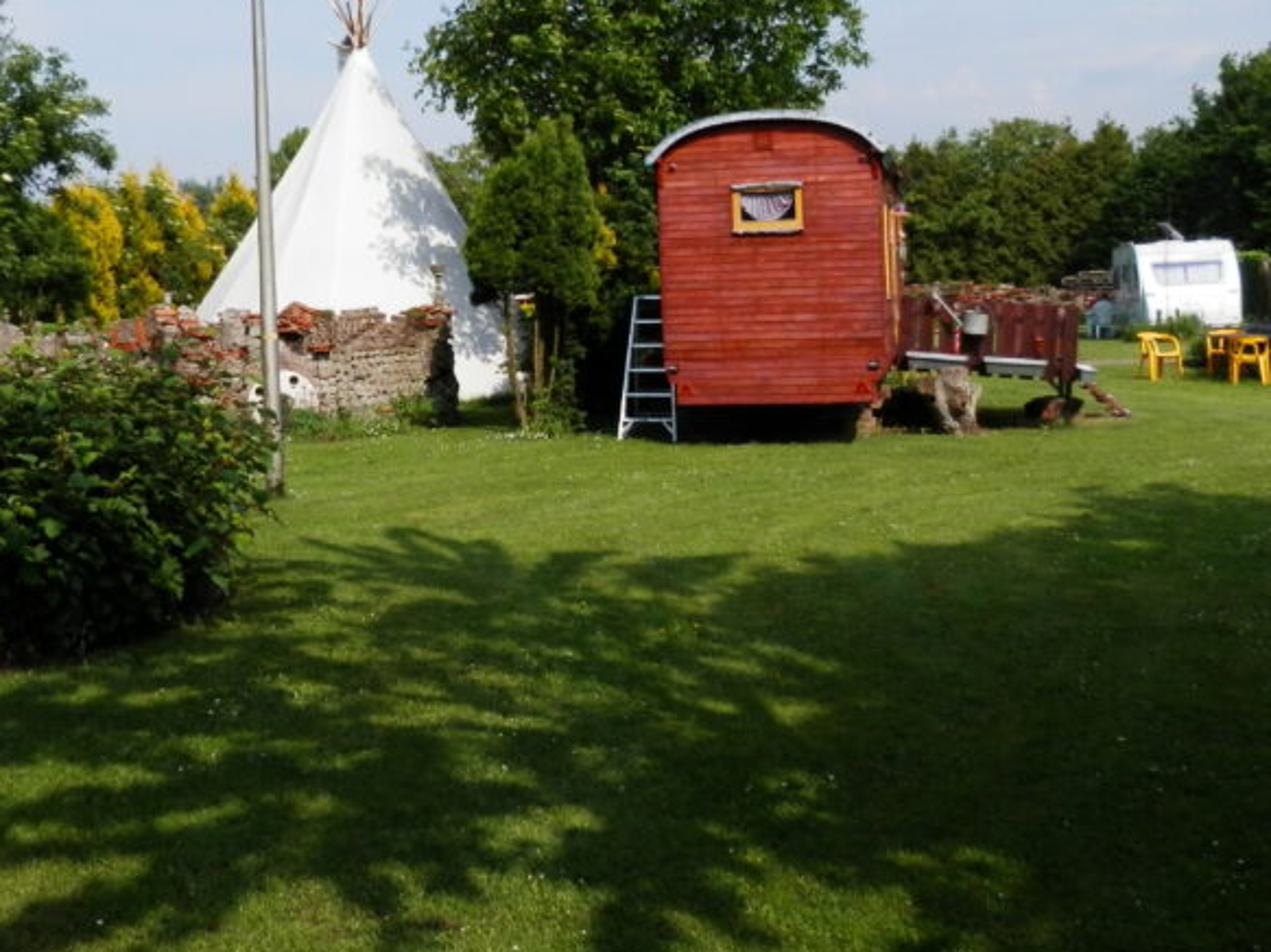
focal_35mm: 44
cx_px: 502
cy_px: 264
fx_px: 1615
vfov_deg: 32.4
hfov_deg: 42.7
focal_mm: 4.5
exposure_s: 1/1250
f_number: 3
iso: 80
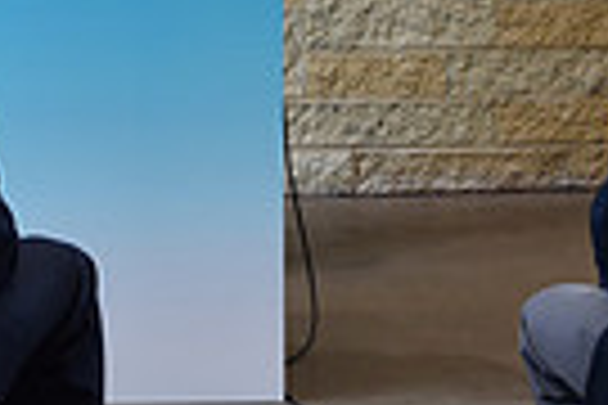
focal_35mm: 180
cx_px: 54
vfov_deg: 7.3
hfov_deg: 11.3
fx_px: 3040
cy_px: -394
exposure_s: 1/60
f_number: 3.5
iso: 400
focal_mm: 42
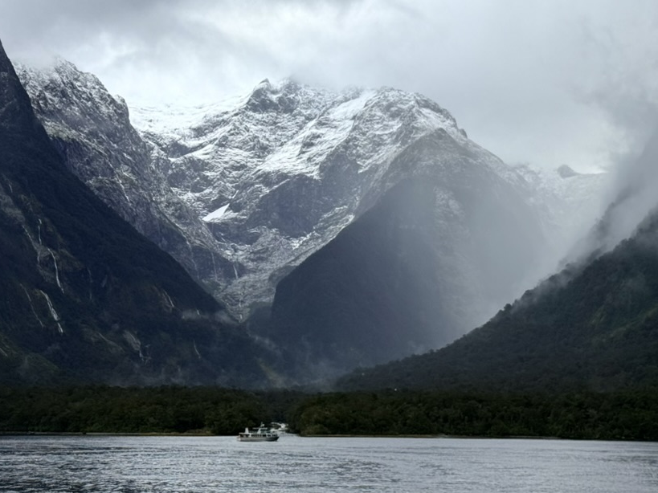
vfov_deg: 24.4
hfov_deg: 32.2
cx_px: 298
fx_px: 1140
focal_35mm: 60
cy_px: 193
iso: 64
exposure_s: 1/2146
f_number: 1.78
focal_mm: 6.76
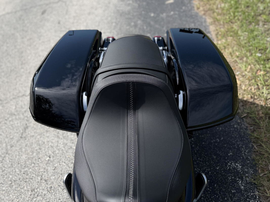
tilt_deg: -39.4
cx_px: 135
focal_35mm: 24
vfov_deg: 56.8
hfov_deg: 71.6
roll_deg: +13.6
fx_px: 187
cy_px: 101
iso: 80
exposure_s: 1/5319
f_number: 1.78
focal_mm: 6.76
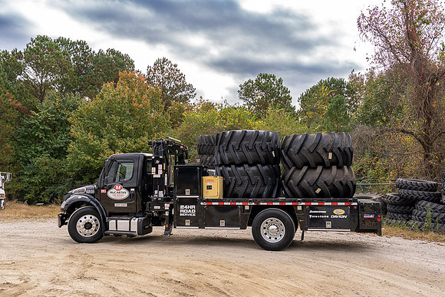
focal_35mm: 32
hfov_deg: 58.7
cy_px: 148
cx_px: 222
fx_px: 396
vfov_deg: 41.1
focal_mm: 32
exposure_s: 1/100
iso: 100
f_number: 5
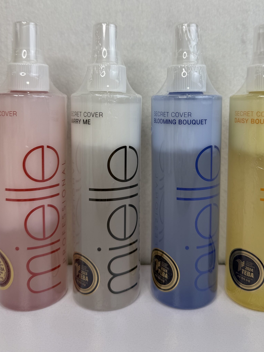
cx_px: 144
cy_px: 132
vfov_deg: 59.2
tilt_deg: -4.7
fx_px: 305
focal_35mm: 30
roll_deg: -0.6
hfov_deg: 46.7
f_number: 1.78
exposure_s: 1/260
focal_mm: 6.76
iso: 64
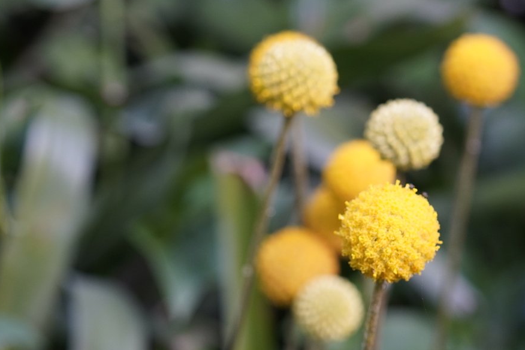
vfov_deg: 10.0
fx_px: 1998
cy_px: 299
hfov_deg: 14.9
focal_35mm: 137
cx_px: 358
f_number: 4
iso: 400
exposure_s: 1/160
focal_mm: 50
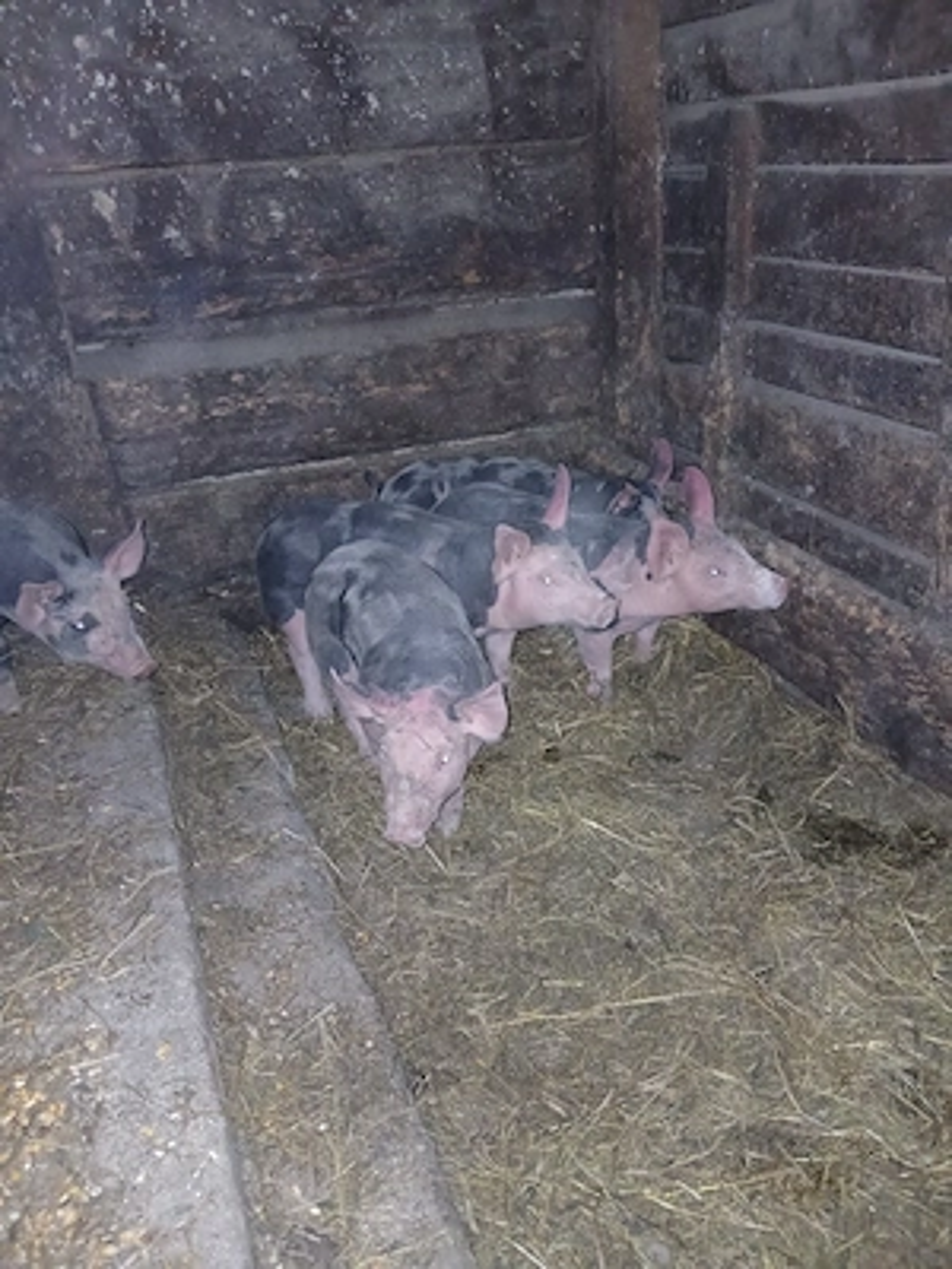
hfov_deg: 53.1
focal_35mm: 26
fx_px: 953
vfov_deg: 67.3
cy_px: 634
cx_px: 476
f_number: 1.8
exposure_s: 1/25.1
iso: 500
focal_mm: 3.98
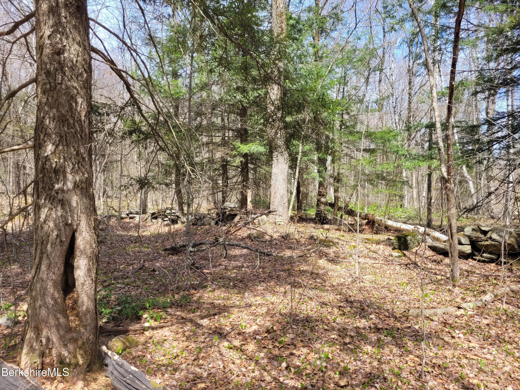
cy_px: 195
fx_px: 391
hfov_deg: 67.3
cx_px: 260
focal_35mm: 26
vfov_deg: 53.1
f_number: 1.8
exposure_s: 1/628
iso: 40
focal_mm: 5.4
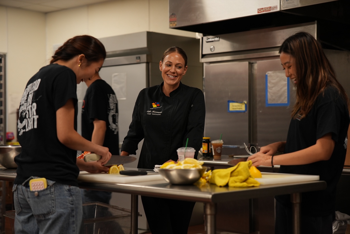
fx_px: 681
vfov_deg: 19.5
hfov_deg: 28.8
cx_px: 175
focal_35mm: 70
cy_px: 117
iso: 800
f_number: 2.8
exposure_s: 1/100
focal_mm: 70
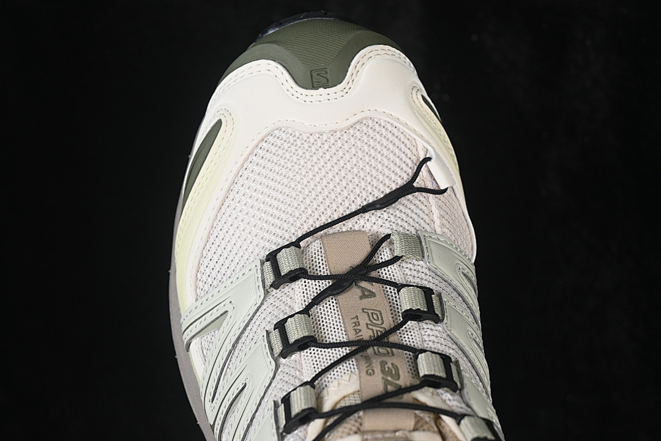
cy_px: 220
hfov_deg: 27.0
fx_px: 1377
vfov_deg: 18.2
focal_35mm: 75
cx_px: 330
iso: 160
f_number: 7.1
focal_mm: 50
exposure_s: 1/80
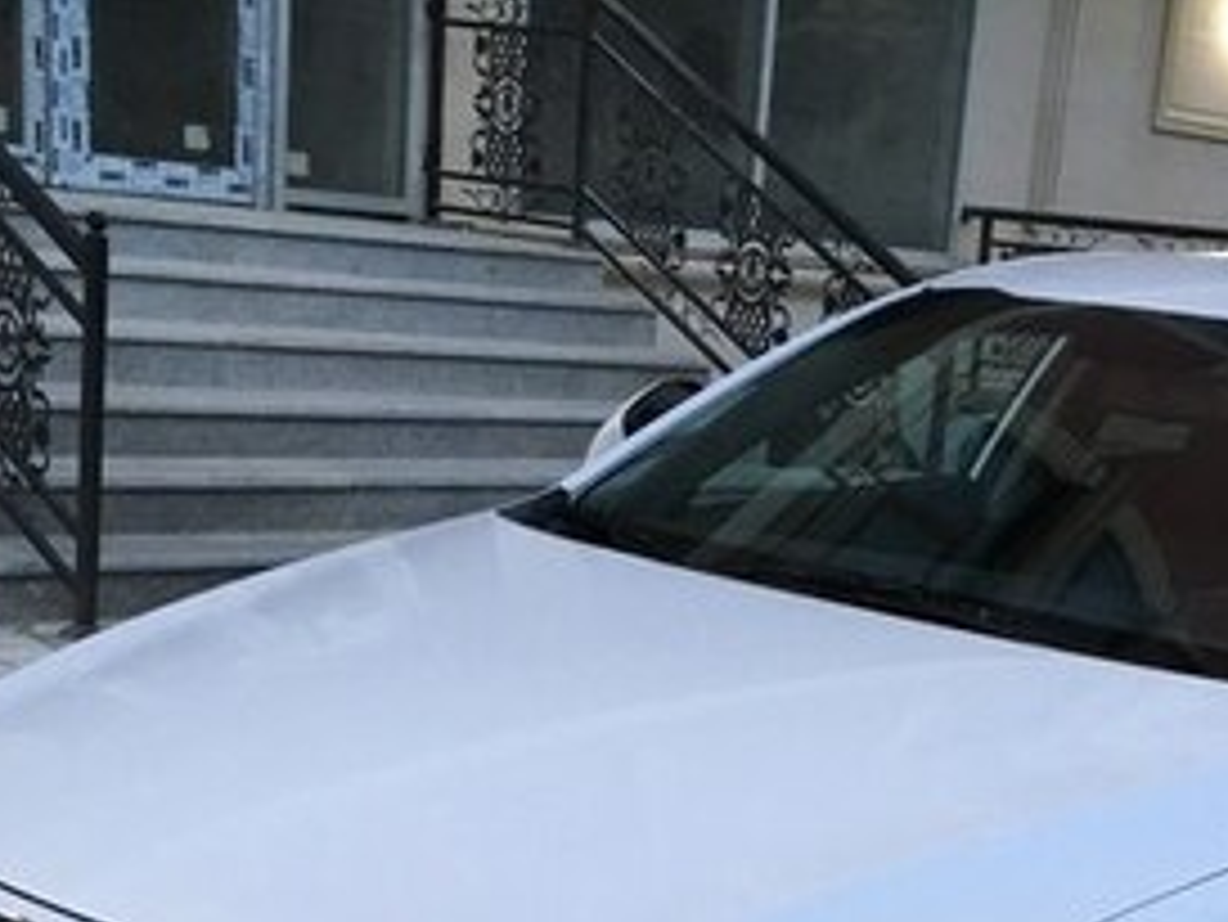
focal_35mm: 70
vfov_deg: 19.8
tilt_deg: -18.0
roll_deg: -6.4
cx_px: 859
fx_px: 2484
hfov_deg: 27.5
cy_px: 1109
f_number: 2.2
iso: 50
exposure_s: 1/33
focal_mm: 4.15
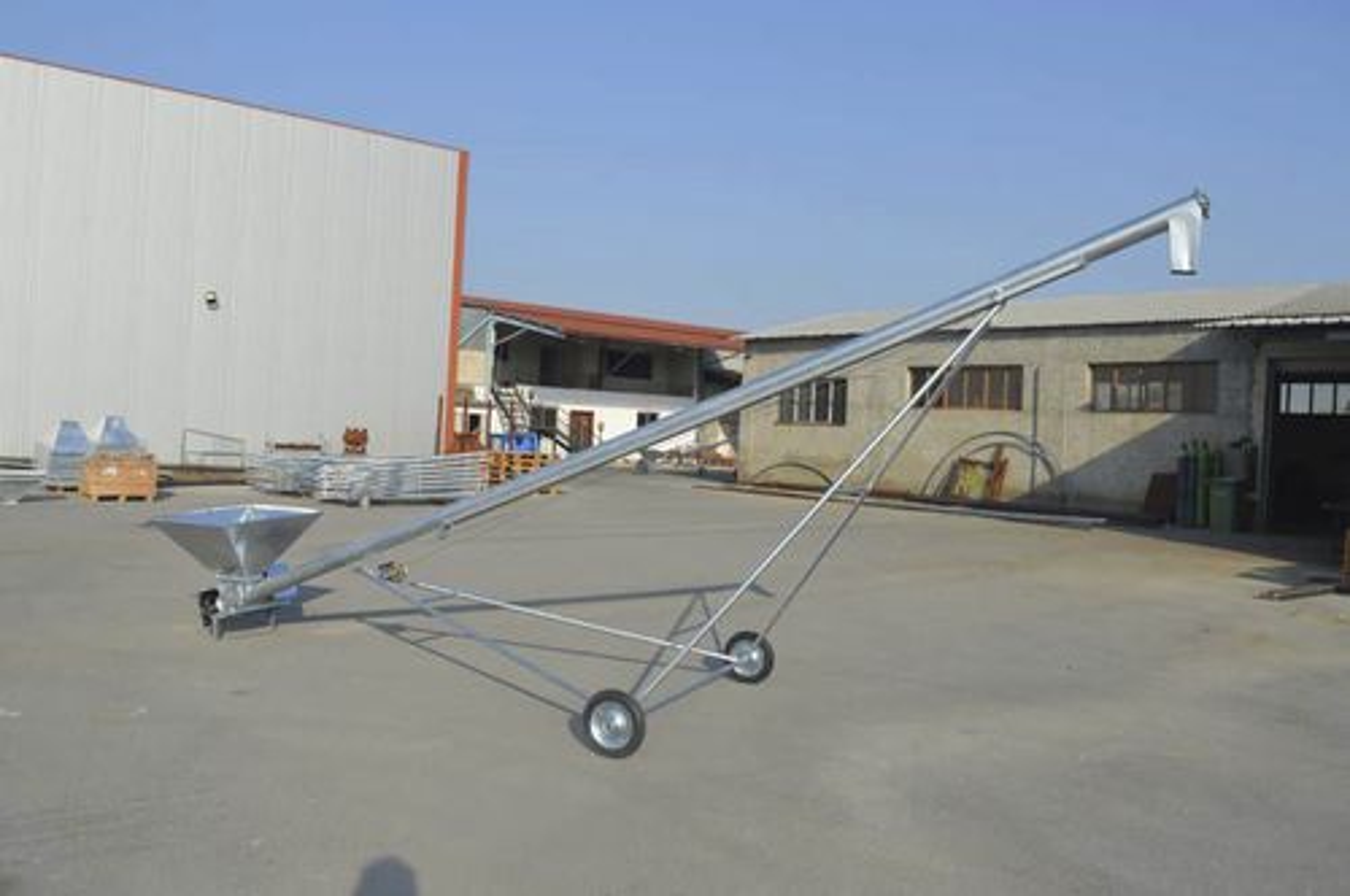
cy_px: 448
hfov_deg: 62.0
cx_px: 675
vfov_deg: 43.5
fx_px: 1124
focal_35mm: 30
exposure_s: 1/320
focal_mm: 20
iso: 100
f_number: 9
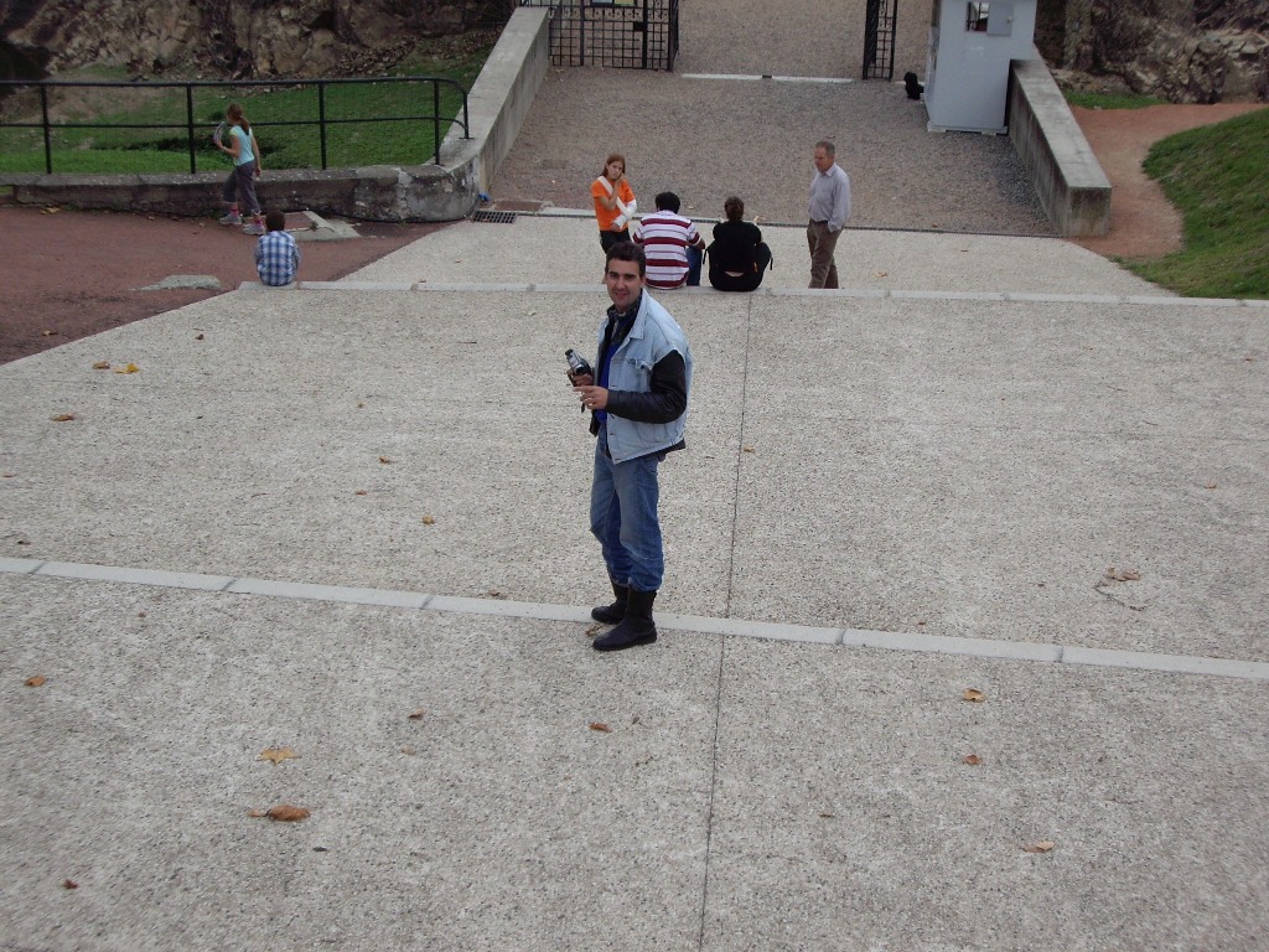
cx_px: 634
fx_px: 2420
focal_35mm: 66
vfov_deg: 22.3
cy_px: 476
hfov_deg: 29.4
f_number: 3.6
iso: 100
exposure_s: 1/320
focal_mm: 10.7
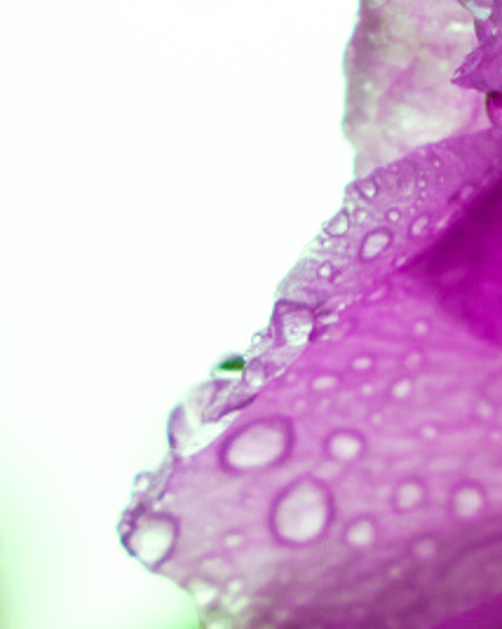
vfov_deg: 5.6
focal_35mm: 347
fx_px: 6454
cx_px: 654
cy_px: 591
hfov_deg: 4.4
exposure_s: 1/125
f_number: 9
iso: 400
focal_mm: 55
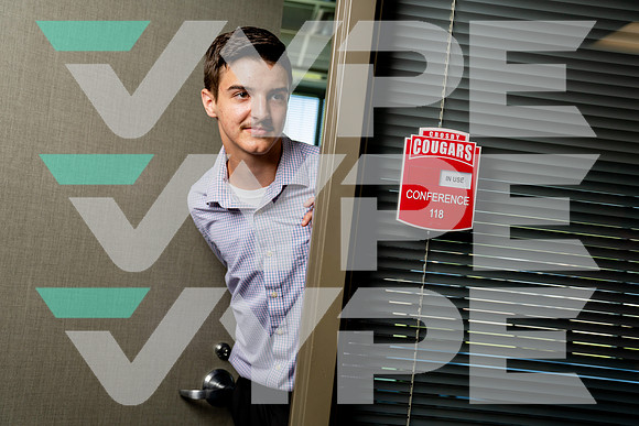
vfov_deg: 31.3
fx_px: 762
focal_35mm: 43
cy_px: 213
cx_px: 316
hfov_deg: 45.5
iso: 200
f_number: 4
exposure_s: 1/250
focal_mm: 41
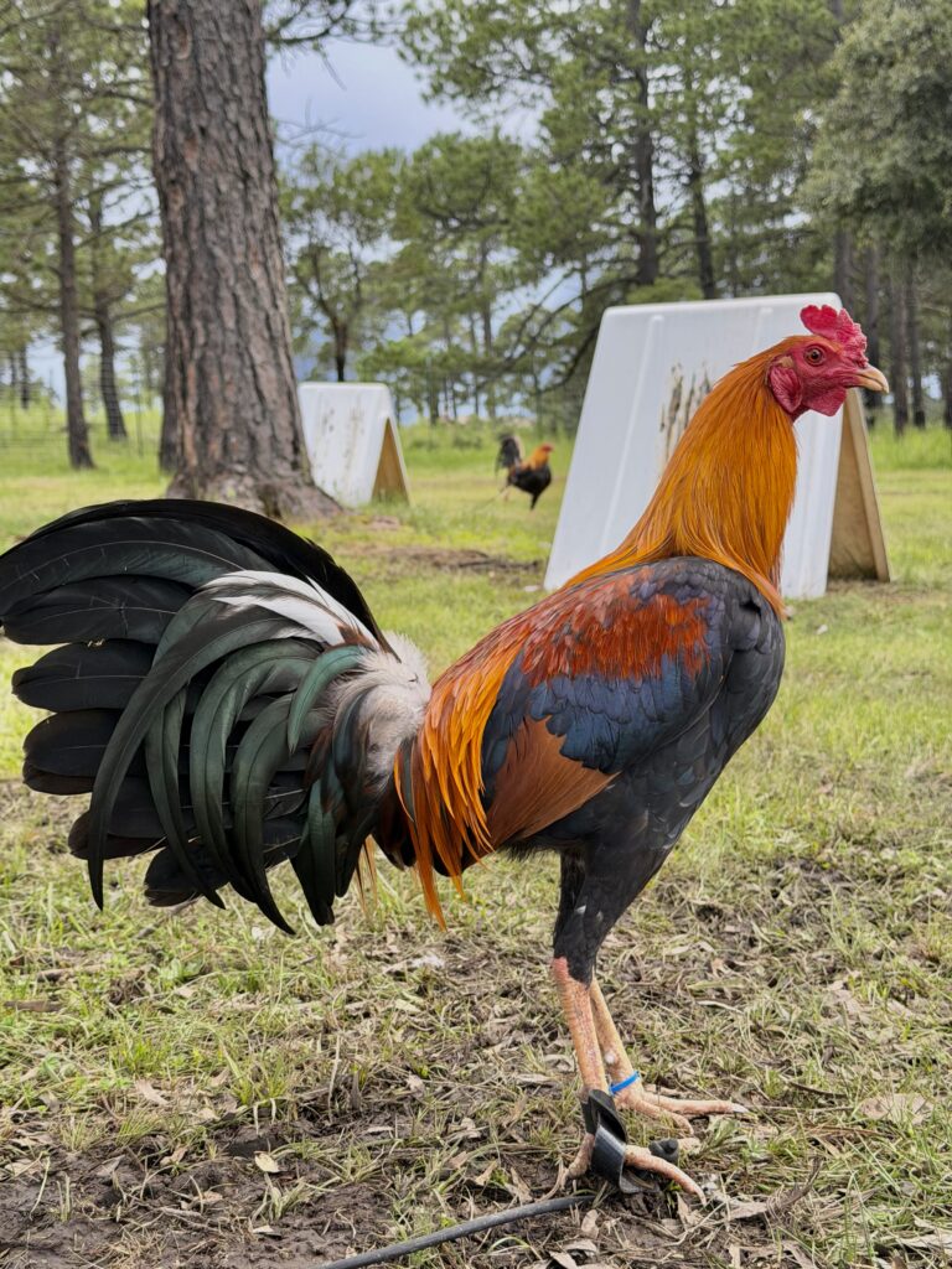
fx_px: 1760
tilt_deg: -3.8
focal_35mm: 48
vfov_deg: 39.7
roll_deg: +3.3
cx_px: 476
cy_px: 634
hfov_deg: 30.3
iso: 80
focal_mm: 6.76
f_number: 1.78
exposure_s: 1/819
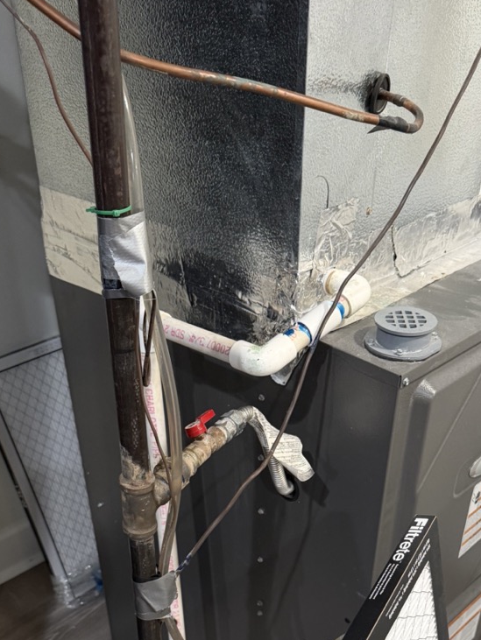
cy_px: 539
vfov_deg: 42.2
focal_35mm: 42
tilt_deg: -40.2
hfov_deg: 34.2
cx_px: 302
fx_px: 777
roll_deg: -3.9
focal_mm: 6.76
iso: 250
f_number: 1.78
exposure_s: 1/60
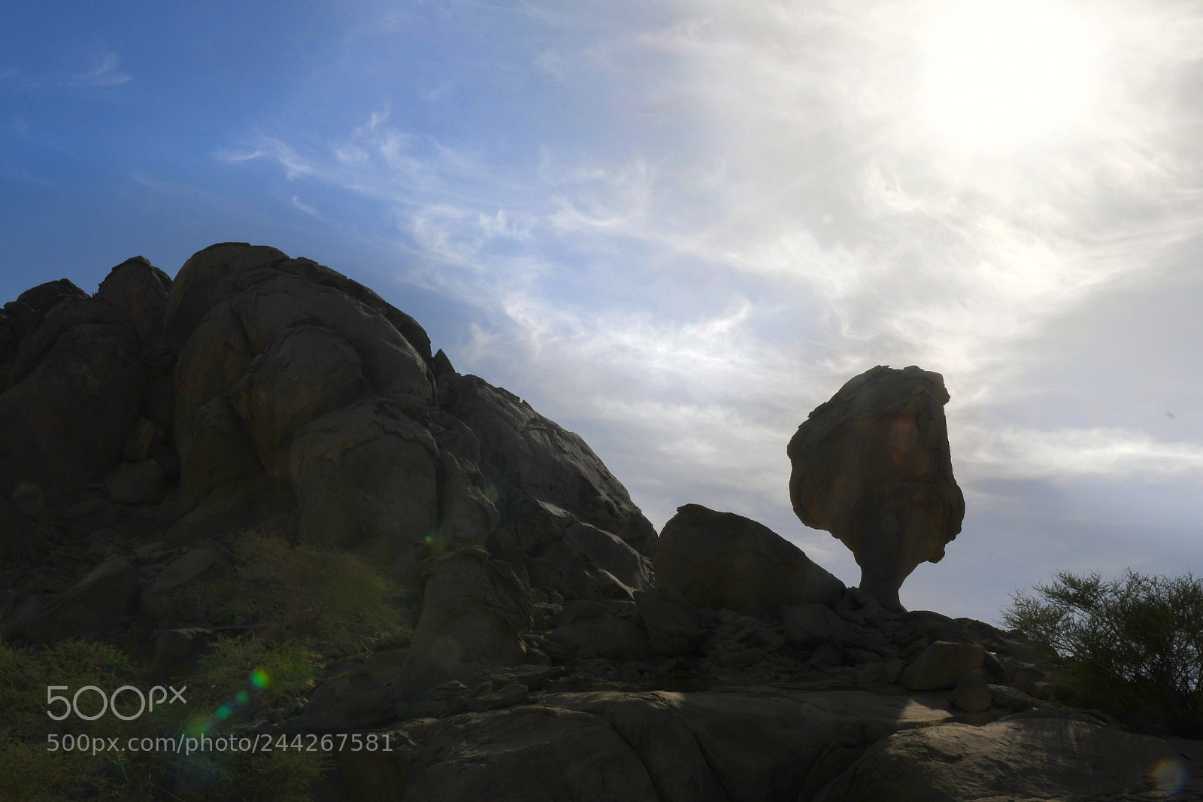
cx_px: 602
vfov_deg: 36.9
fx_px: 1203
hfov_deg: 53.1
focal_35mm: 36
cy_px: 401
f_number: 24
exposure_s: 1/350
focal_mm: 24
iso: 200
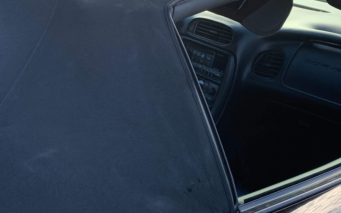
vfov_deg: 20.3
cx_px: 117
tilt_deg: -24.7
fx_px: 595
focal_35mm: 64
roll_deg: -0.3
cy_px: 88
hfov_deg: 31.8
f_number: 1.8
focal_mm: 4.25
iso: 25
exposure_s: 1/122
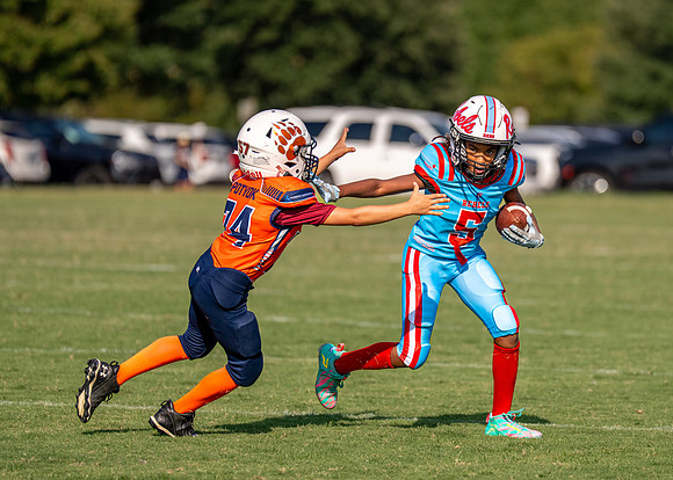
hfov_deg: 6.3
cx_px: 416
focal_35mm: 322
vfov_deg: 4.5
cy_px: 241
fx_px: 6161
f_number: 2.8
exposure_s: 1/5000
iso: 160
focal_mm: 200
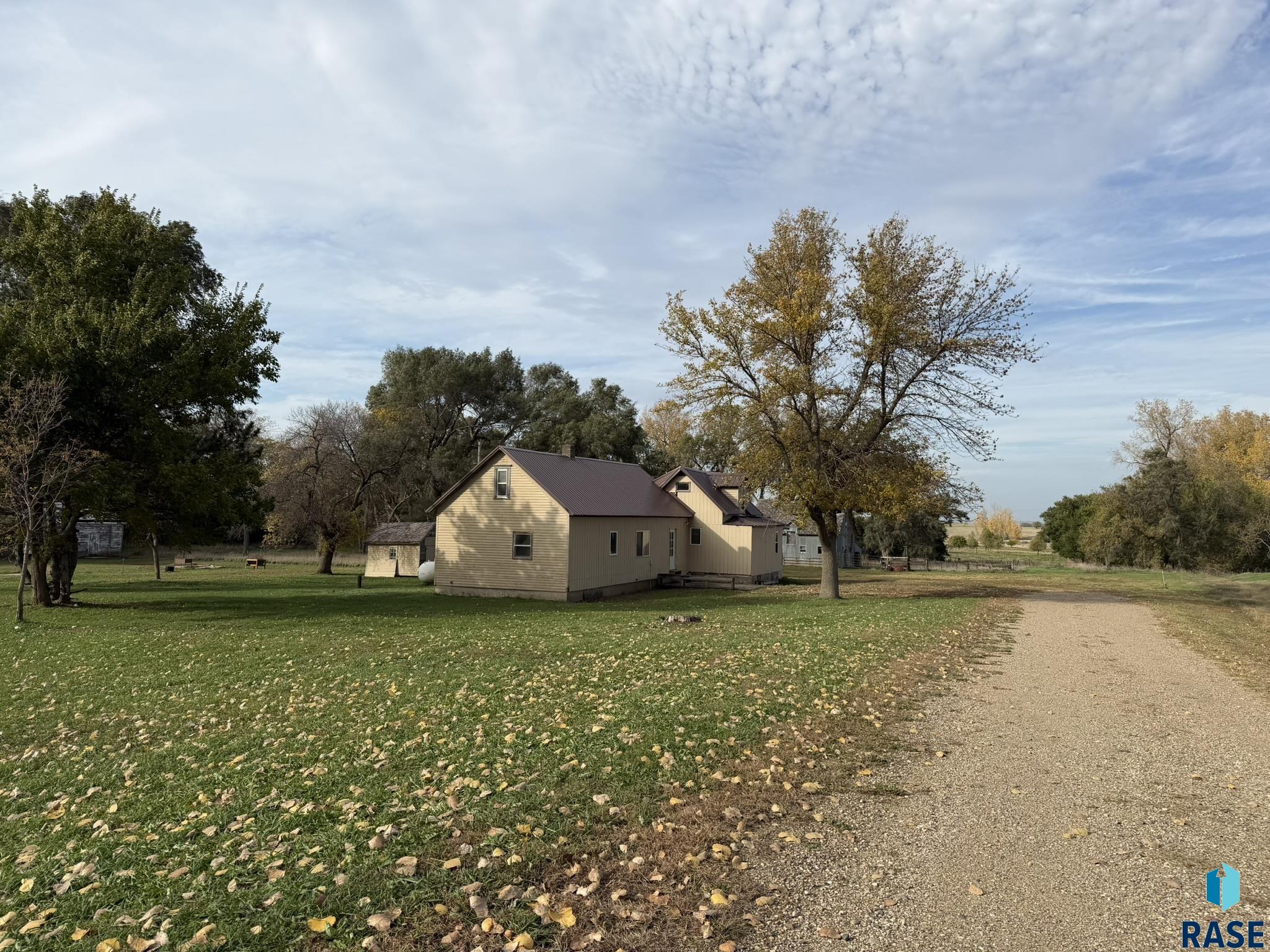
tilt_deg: +1.4
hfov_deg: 71.6
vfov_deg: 56.8
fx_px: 881
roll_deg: -1.4
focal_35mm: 24
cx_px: 635
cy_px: 476
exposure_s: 1/5319
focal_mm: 6.76
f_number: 1.78
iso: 80
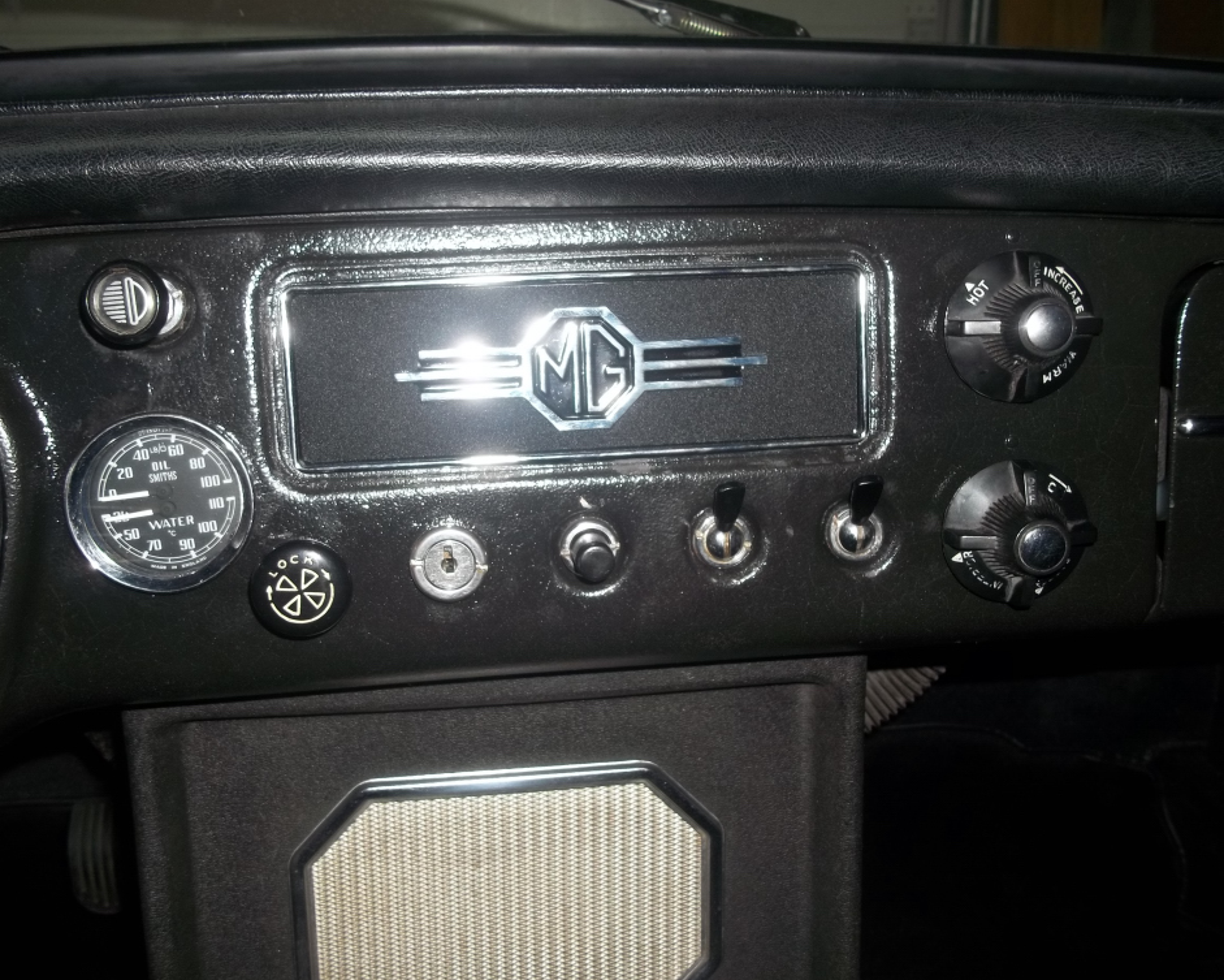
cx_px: 587
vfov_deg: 43.4
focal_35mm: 34
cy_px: 496
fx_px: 1232
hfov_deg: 52.8
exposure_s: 1/30
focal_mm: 5.7
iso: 80
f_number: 2.9
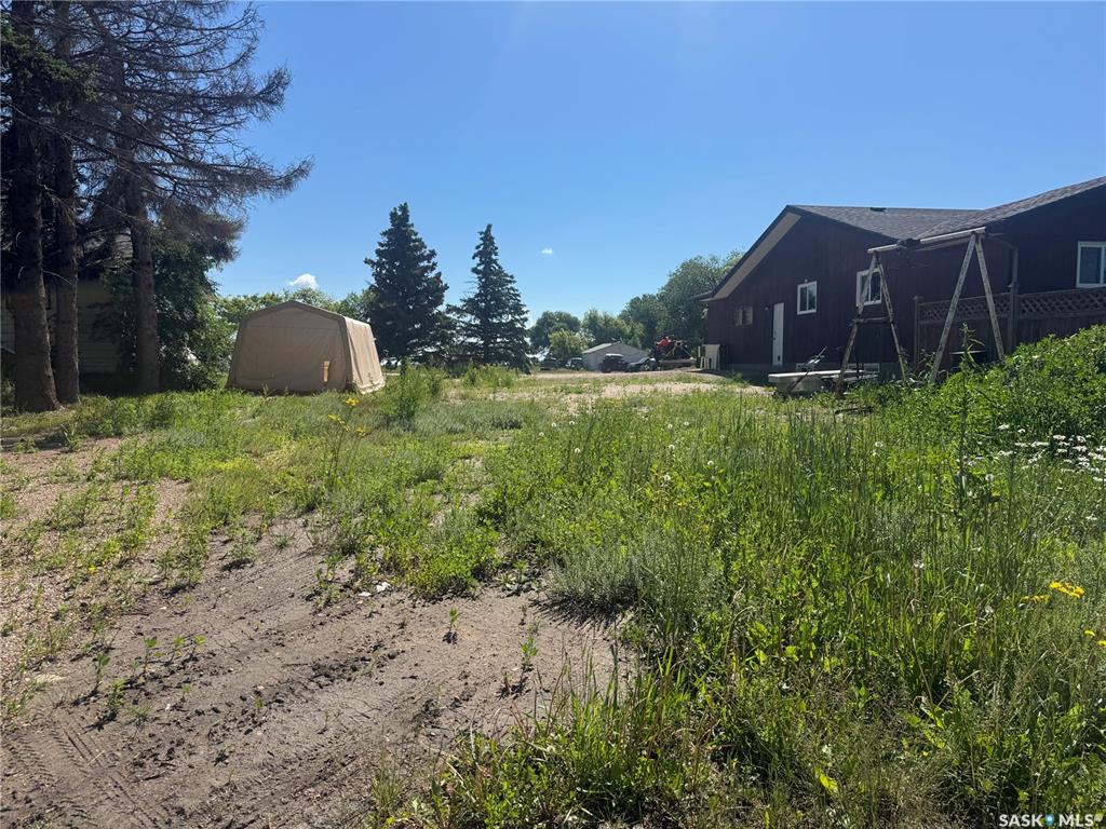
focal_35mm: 24
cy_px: 414
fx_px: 767
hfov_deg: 71.6
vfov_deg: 56.8
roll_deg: +0.3
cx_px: 553
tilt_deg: -4.1
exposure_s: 1/7092
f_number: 1.78
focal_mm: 6.76
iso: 80
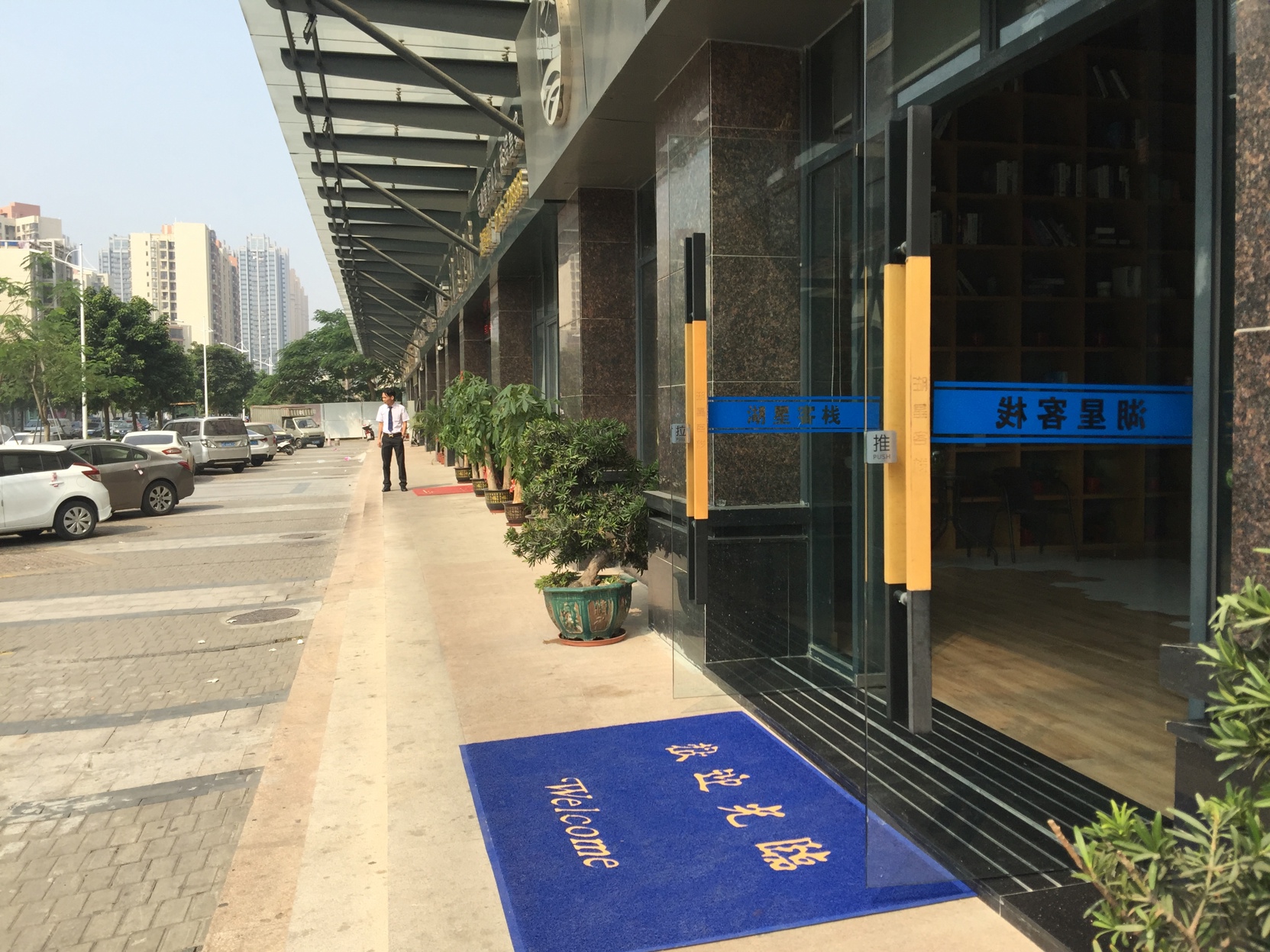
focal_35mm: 29
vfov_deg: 48.2
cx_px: 635
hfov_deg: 61.7
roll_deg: -1.6
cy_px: 476
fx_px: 1064
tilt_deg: -0.3
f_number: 2.2
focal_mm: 4.15
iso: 32
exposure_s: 1/1276
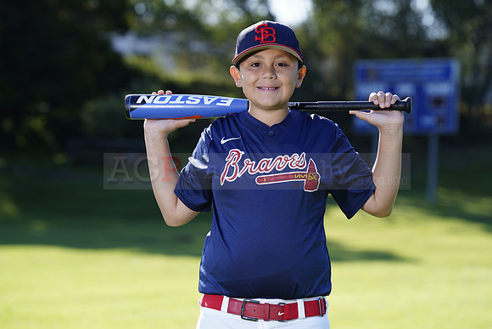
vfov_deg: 9.0
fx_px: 2078
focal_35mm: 152
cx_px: 246
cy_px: 164
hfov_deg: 13.5
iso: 100
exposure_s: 1/250
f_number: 5
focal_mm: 152
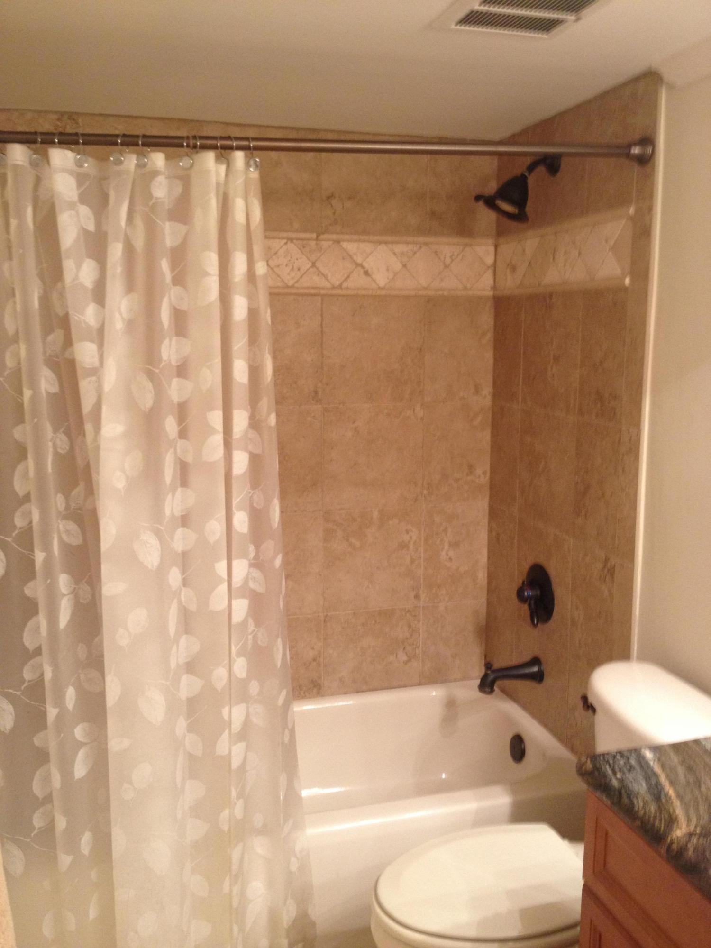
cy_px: 474
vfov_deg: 52.6
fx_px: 959
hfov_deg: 40.7
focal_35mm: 35
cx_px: 356
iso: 125
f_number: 2.4
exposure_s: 1/20
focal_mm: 4.28
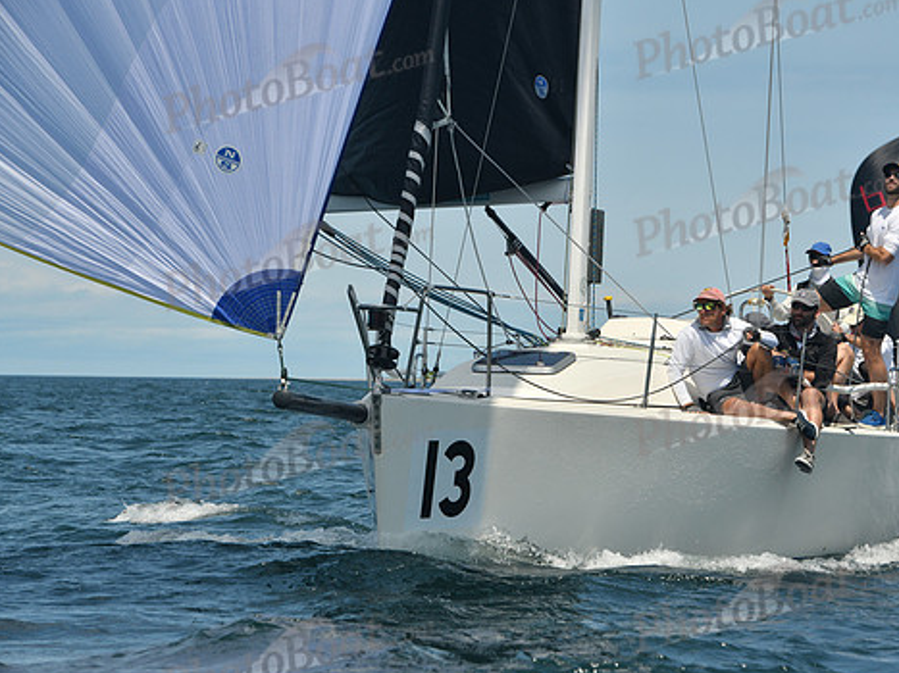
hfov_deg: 10.0
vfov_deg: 7.5
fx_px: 5115
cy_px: 334
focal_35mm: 197
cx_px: 535
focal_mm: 165
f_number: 10
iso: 320
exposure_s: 1/640
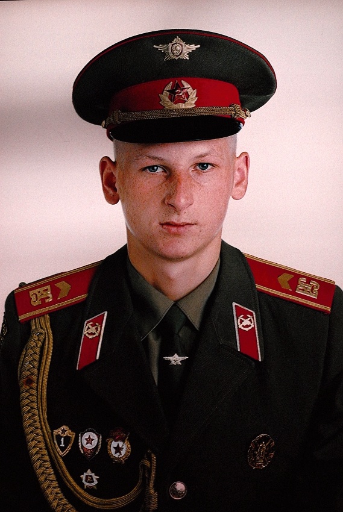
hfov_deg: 6.1
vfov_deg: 9.1
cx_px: 172
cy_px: 256
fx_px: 3206
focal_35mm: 225
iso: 640
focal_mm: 150
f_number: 8
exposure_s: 1/60
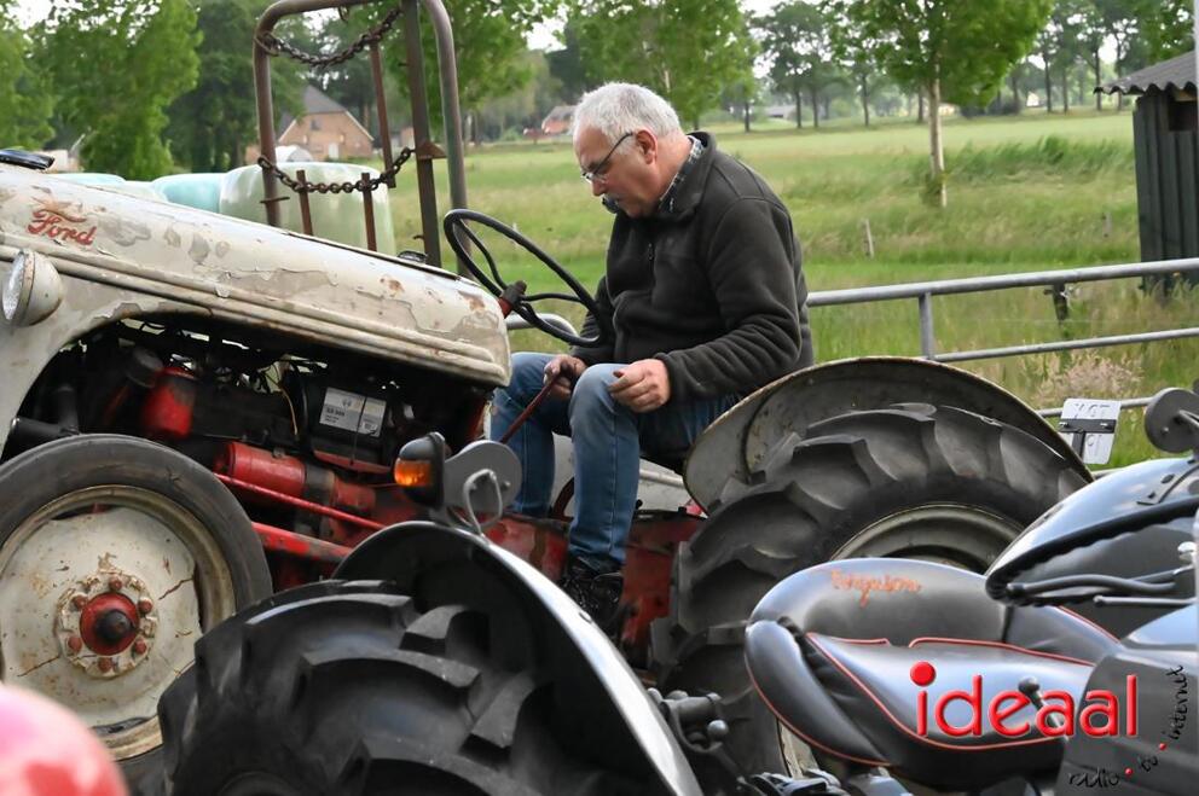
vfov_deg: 13.7
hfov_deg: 20.4
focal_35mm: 100
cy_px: 398
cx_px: 600
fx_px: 3327
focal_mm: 100
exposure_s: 1/3200
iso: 32000
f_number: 14
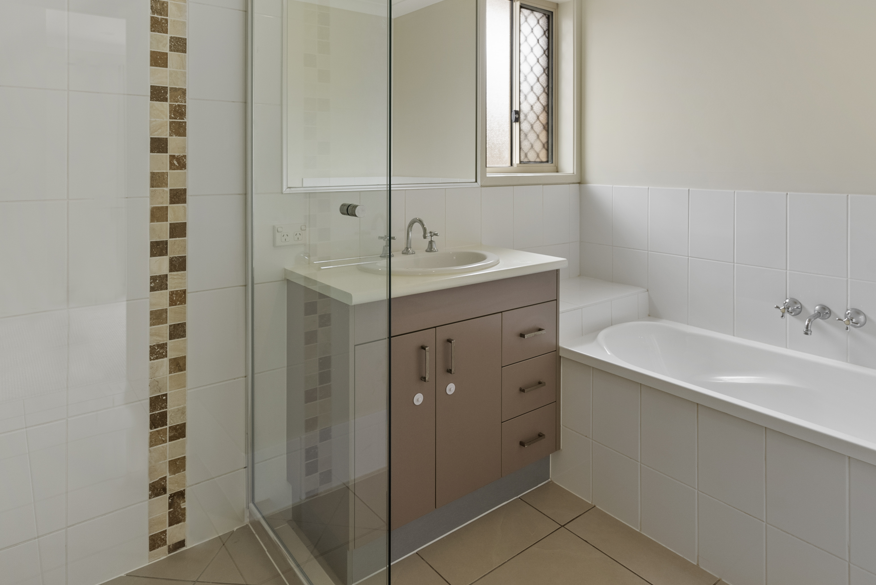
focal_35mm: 22
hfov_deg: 78.4
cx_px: 468
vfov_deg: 56.0
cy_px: 190
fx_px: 536
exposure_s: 1/3
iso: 640
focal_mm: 16
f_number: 8
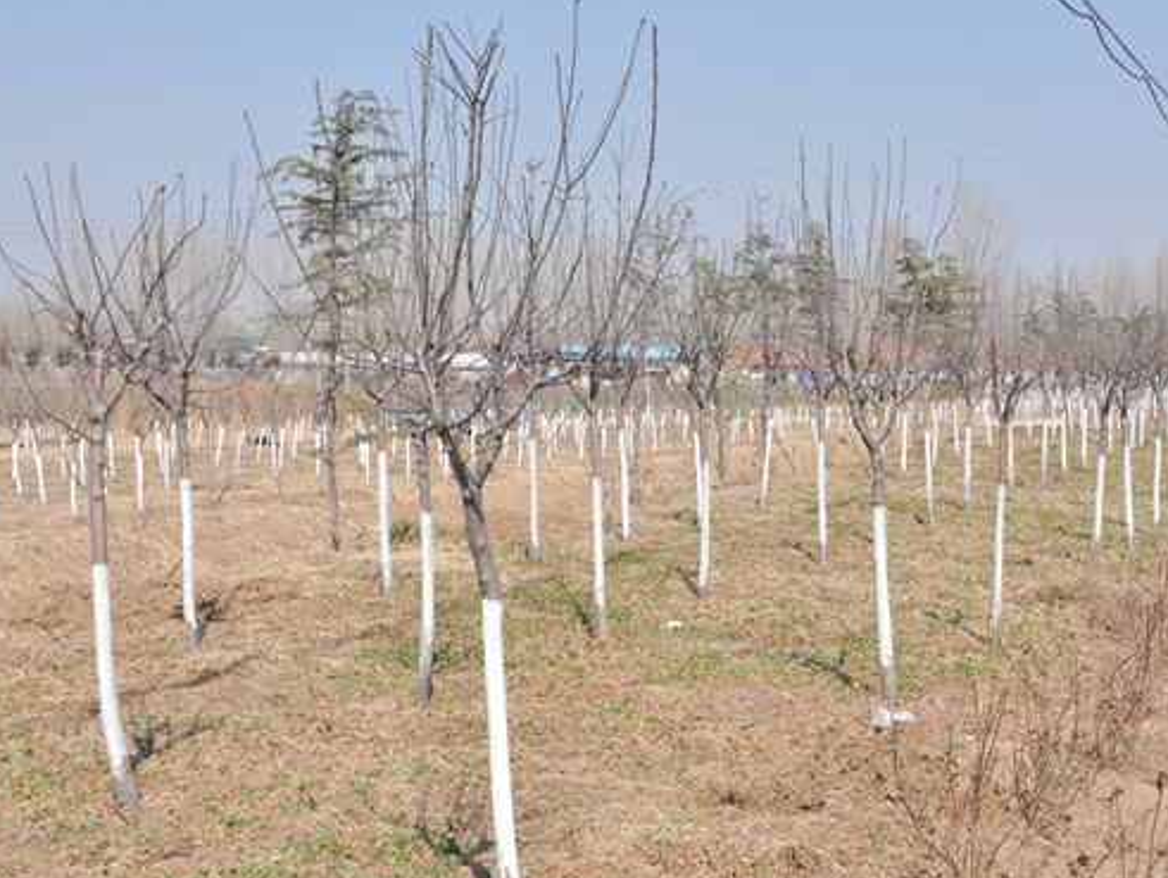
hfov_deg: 31.3
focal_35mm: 62
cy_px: 465
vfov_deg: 23.8
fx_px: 2080
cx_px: 649
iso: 1250
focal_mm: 35
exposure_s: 1/2000
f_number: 13
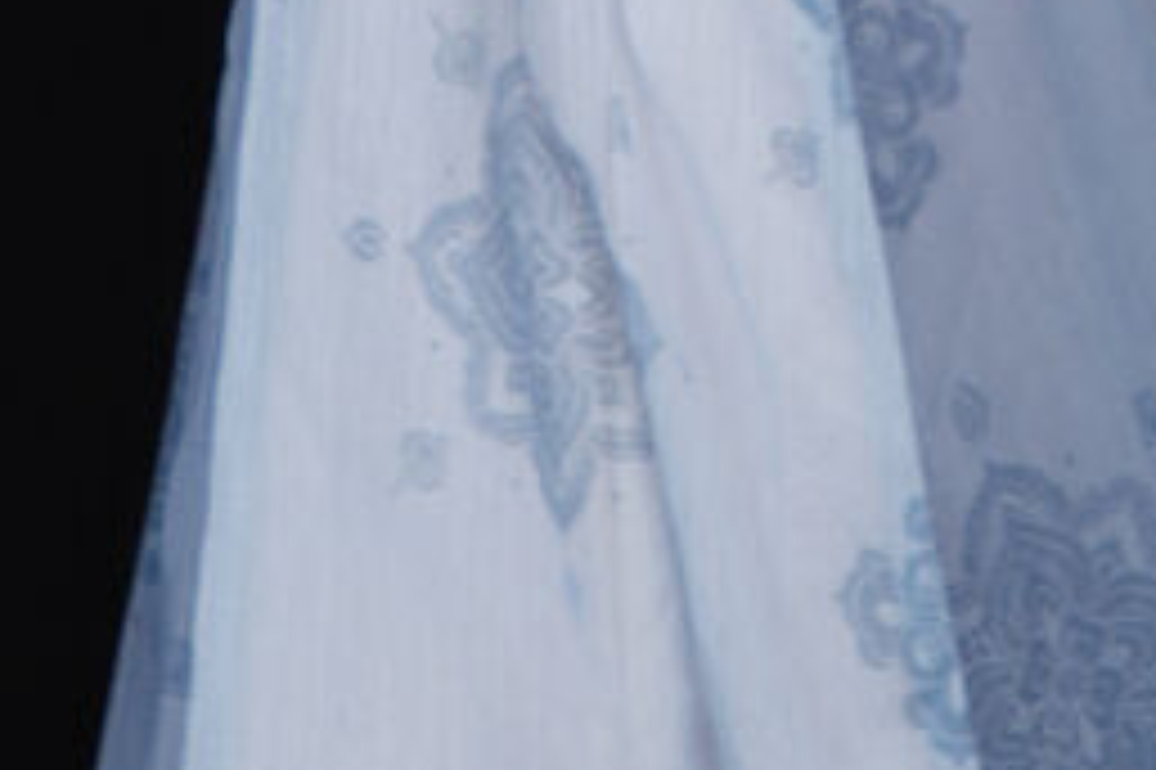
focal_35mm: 483
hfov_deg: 4.3
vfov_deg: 2.8
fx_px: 15499
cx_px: 1259
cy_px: -1774
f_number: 4.5
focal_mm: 70
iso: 100
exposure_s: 1/125
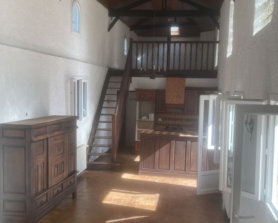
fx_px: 304
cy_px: 110
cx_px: 151
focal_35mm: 37
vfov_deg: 40.1
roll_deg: -2.1
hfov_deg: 49.0
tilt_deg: -2.5
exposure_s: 1/193
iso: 32
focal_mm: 4.2
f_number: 1.6
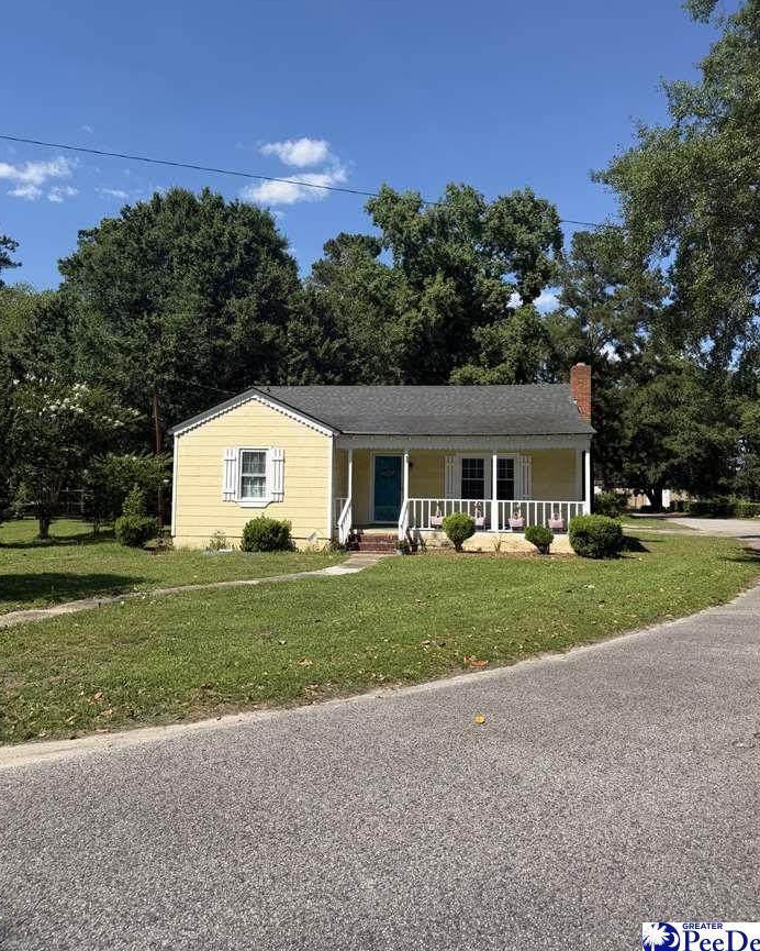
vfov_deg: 65.9
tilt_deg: +2.6
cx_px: 384
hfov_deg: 54.9
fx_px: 731
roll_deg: -0.6
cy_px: 441
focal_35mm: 26
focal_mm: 6.76
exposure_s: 1/4167
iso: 80
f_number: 1.78
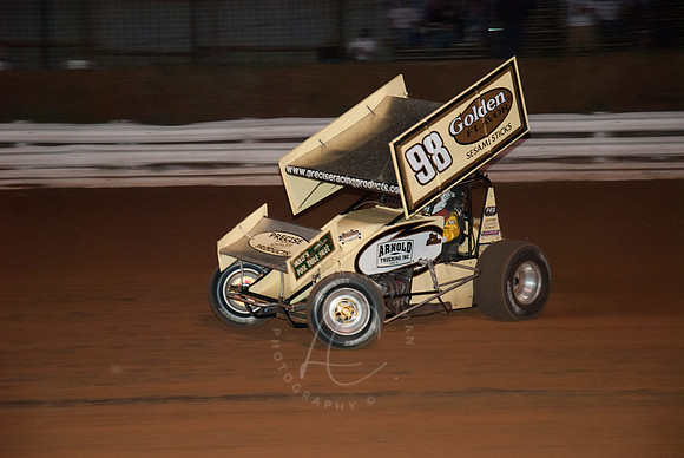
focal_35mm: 105
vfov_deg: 13.1
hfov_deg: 19.4
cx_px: 342
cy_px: 229
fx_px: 1997
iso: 250
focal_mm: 70
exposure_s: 1/160
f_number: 4.5
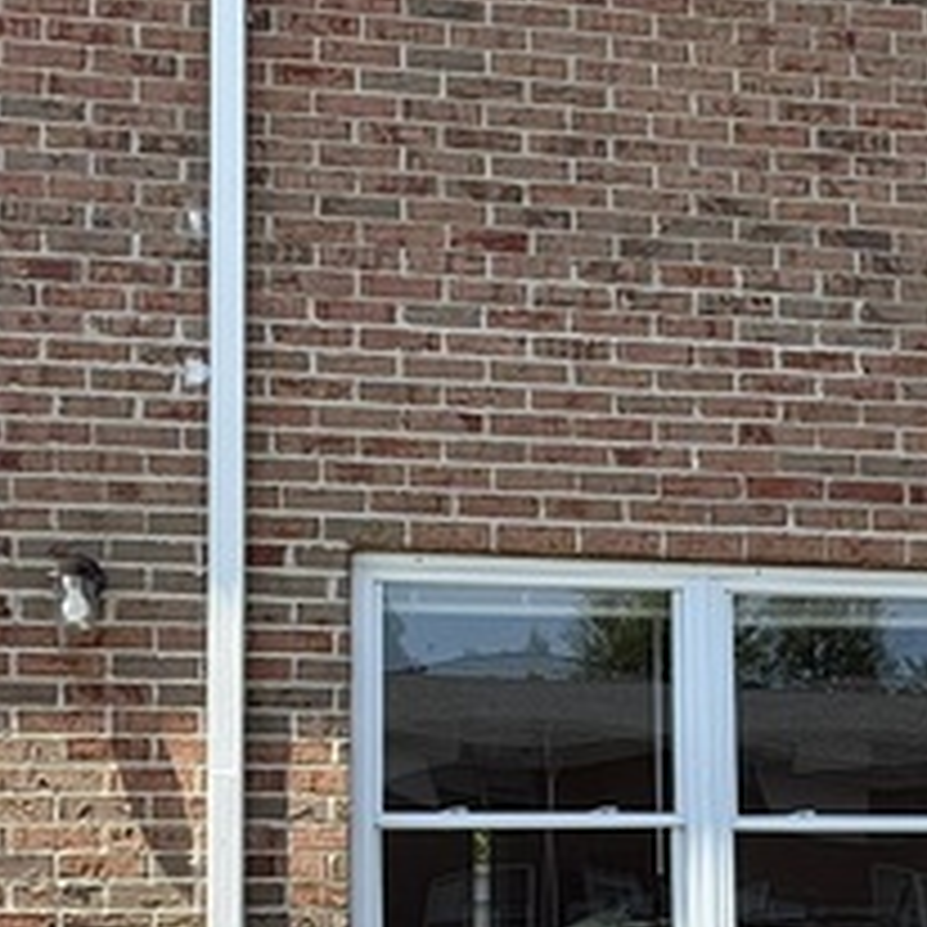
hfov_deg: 35.3
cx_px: 500
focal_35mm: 48
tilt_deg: +4.6
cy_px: 814
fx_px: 1454
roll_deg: +0.5
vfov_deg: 33.7
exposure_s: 1/1368
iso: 50
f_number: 2.2
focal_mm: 2.22
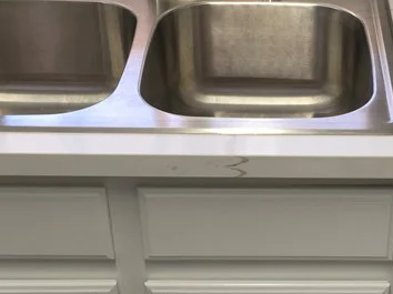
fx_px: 953
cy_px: 160
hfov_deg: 22.9
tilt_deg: -32.5
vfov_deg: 17.5
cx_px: 320
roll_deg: -1.4
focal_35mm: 84
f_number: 2.2
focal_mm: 4.15
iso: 32
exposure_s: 1/40
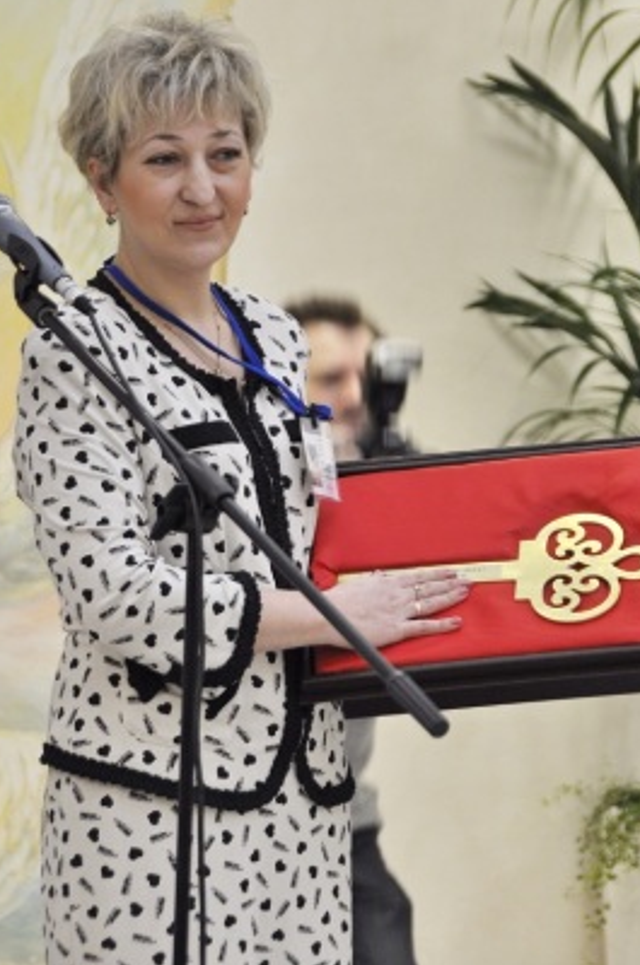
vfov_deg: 10.4
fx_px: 5293
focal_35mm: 198
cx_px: 325
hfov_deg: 6.9
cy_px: 379
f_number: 5.3
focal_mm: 105
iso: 400
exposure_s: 1/20
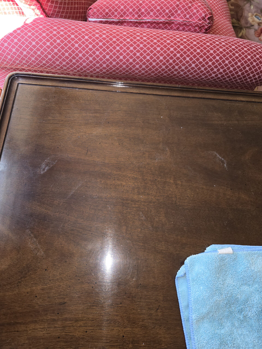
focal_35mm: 23
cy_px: 174
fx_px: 232
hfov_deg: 58.9
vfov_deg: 73.9
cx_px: 131
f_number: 1.8
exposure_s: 1/60
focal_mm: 5.4
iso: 50
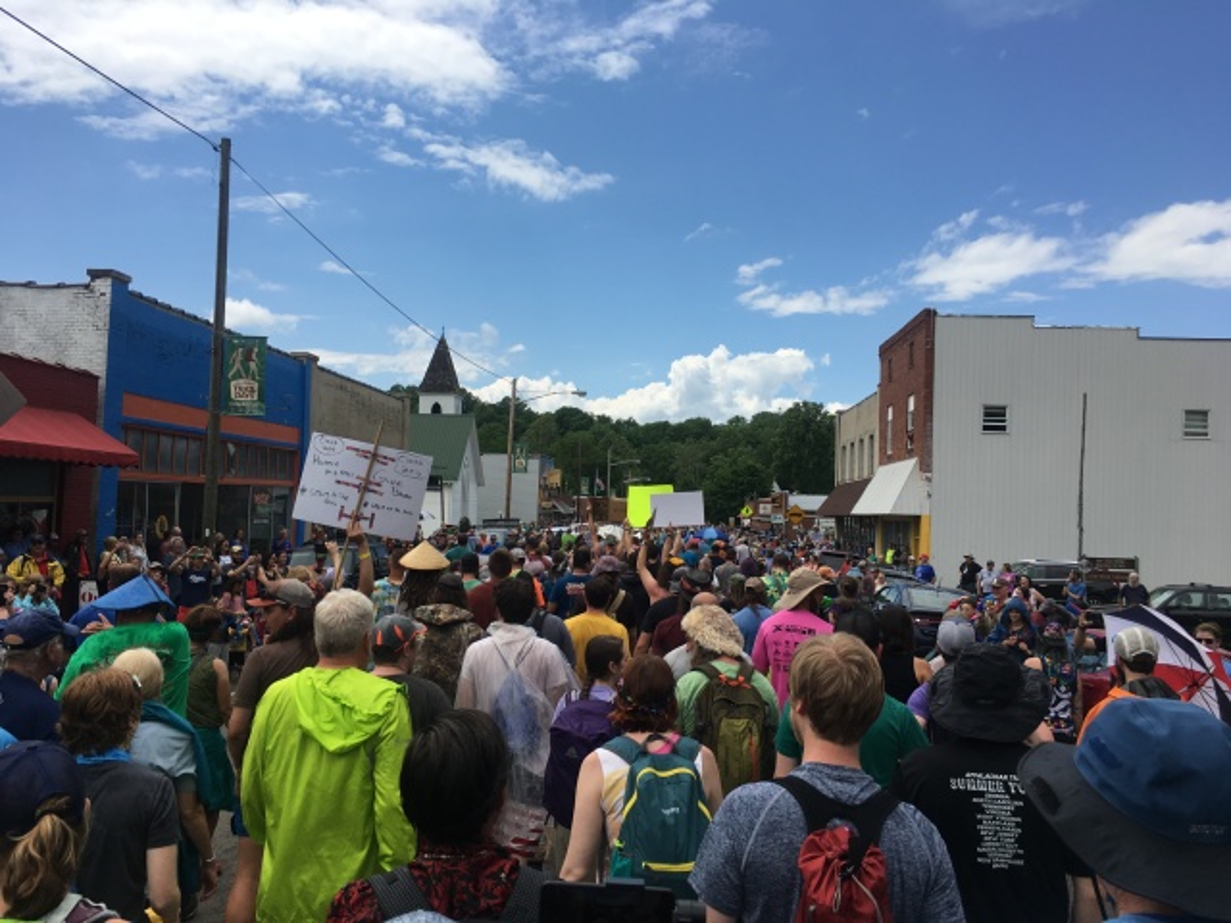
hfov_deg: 61.7
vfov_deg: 48.2
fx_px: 1031
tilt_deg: +7.5
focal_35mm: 29
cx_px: 616
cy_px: 462
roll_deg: -1.5
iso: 25
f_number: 2.2
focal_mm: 4.15
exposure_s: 1/1603
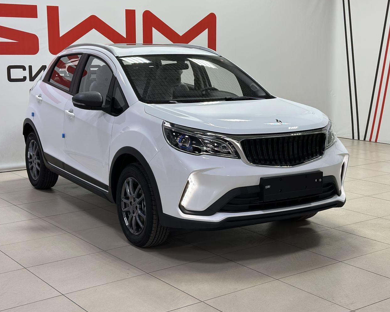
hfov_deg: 34.7
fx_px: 623
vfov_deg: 28.1
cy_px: 150
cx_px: 186
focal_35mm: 54
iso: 80
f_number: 1.78
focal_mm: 6.86
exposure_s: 1/100
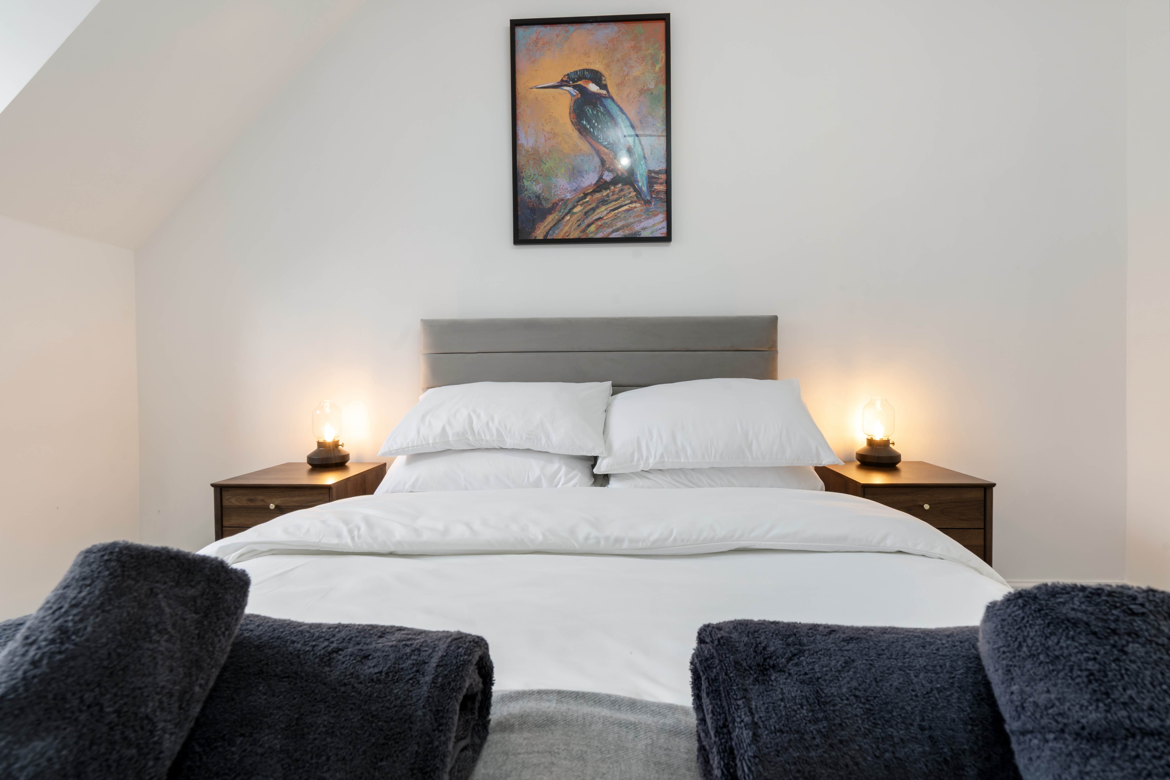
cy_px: 390
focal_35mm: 16
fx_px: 520
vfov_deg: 73.7
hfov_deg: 96.7
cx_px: 585
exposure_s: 1/4
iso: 100
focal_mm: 16
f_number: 10
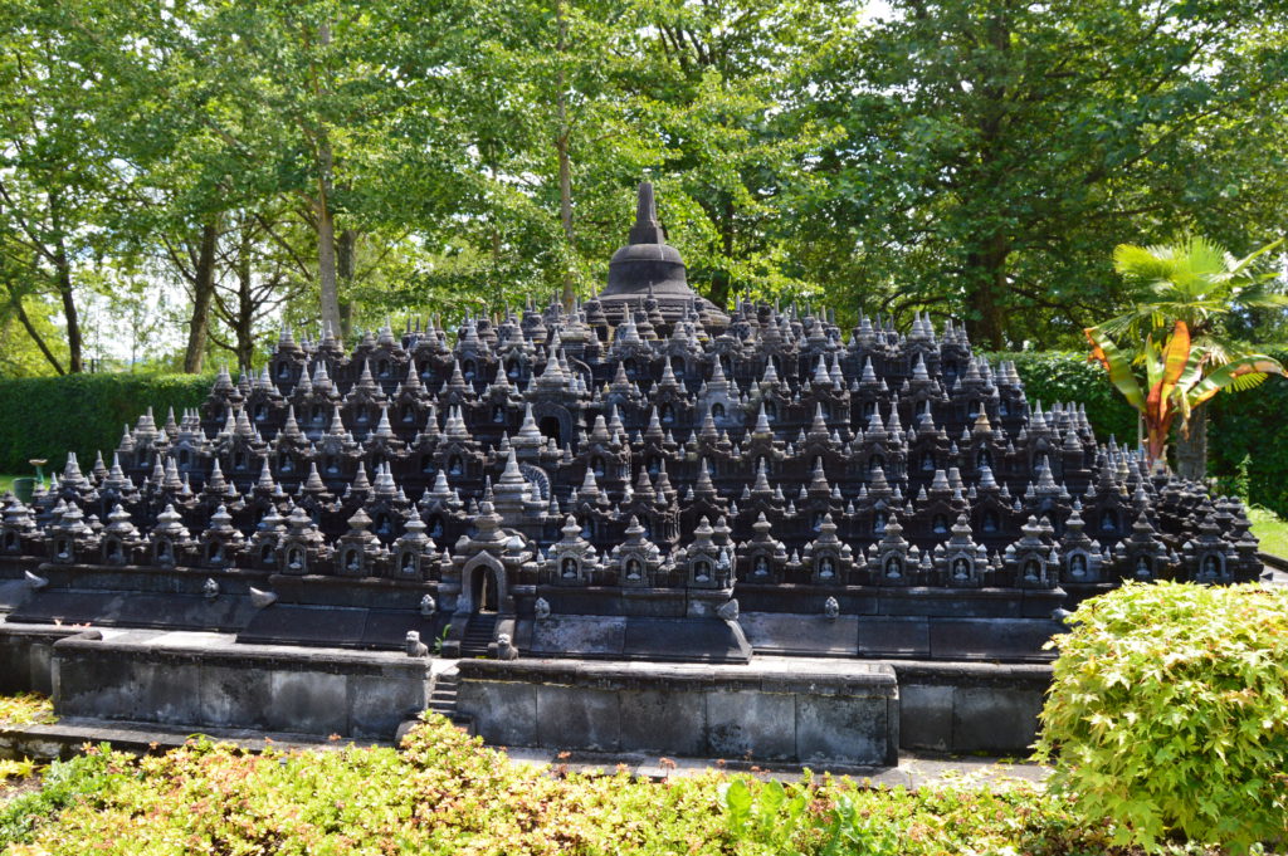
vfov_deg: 43.5
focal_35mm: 30
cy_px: 428
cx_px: 644
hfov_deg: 62.0
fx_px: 1072
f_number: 9
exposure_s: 1/125
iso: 400
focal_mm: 20
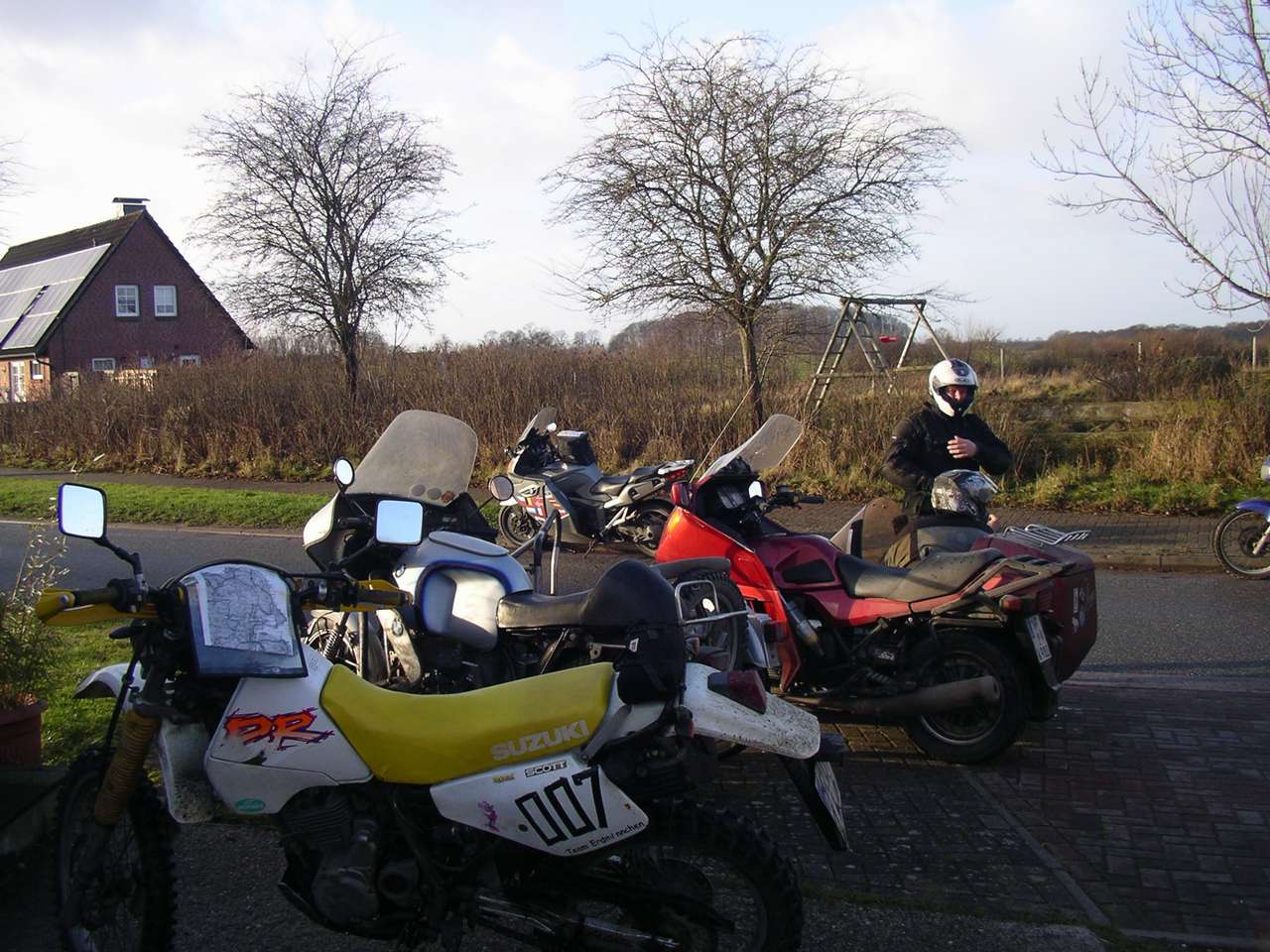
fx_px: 1357
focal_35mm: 37
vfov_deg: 38.7
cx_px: 635
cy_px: 476
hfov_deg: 50.1
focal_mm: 5.7
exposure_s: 1/200
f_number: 2.8
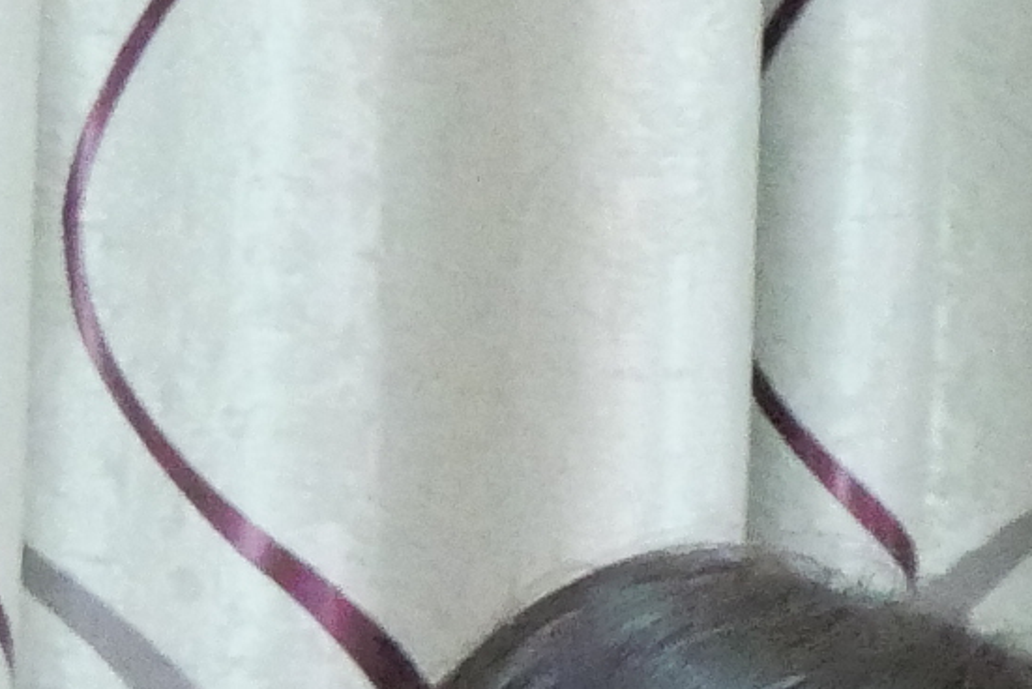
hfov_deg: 3.4
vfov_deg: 2.3
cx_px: -448
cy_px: 2269
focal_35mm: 600
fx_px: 17208
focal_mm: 43
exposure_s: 1/30
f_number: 5.6
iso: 6400
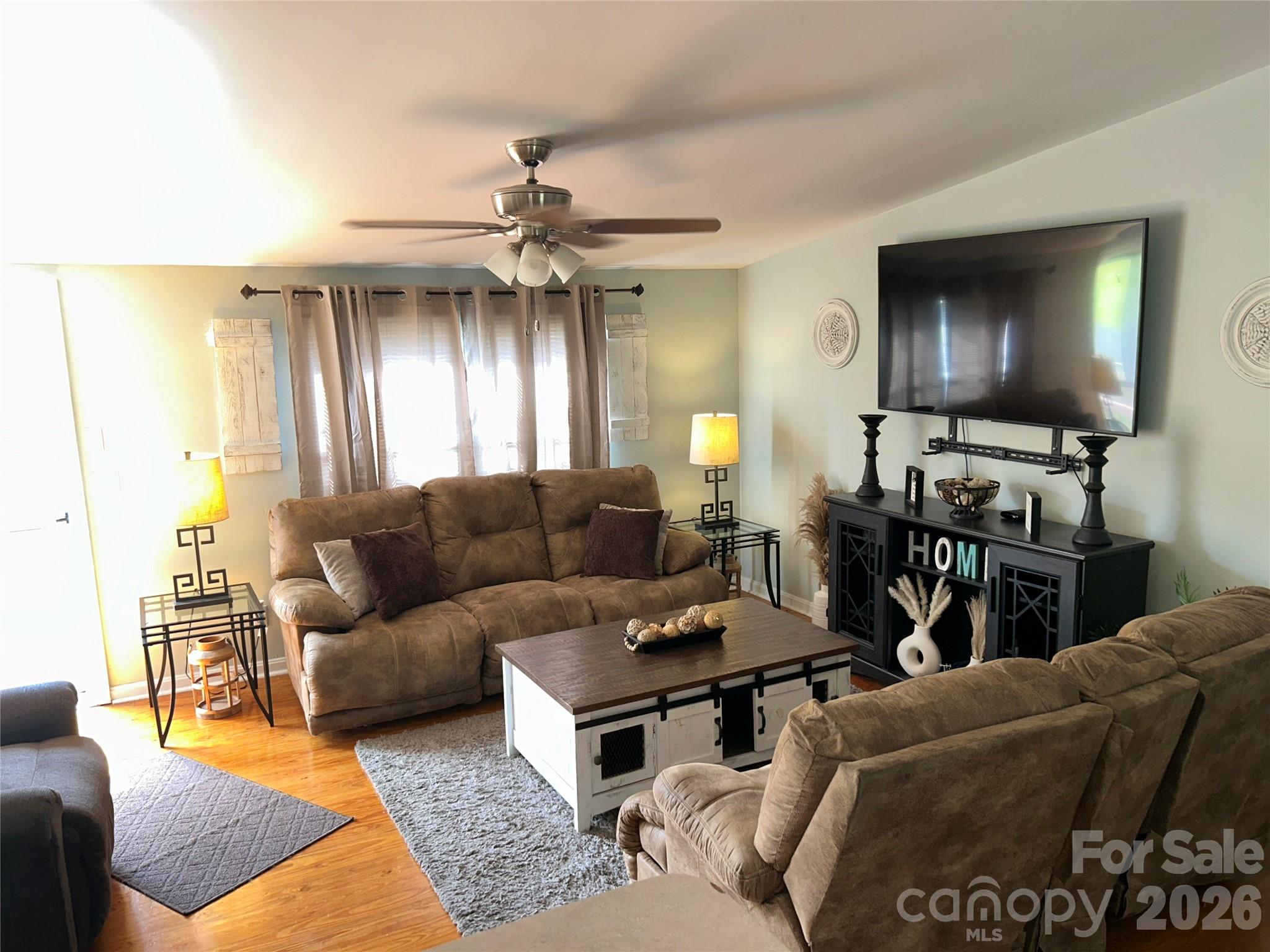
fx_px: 954
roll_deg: +2.0
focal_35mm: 26
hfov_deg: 67.3
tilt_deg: -10.3
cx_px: 635
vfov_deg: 53.1
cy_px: 476
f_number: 1.5
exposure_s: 1/47
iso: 50
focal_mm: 5.7
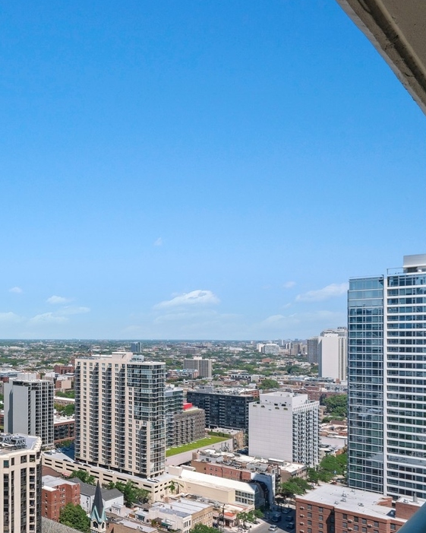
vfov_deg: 65.4
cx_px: -183
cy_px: 319
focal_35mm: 26
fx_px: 410
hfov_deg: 32.0
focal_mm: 12
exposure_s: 1/400
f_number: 8
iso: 200
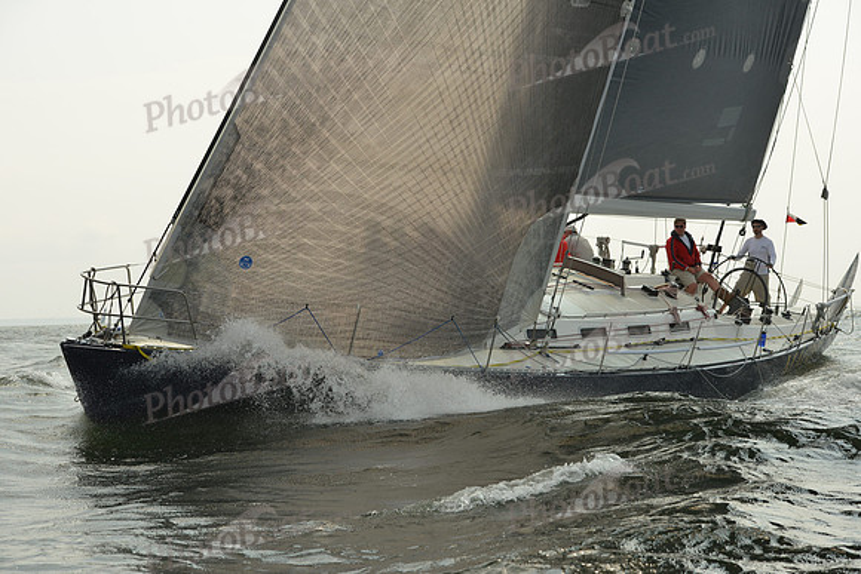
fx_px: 1674
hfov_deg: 28.8
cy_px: 287
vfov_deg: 19.5
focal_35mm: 70
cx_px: 430
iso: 320
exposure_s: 1/1250
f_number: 8
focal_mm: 70
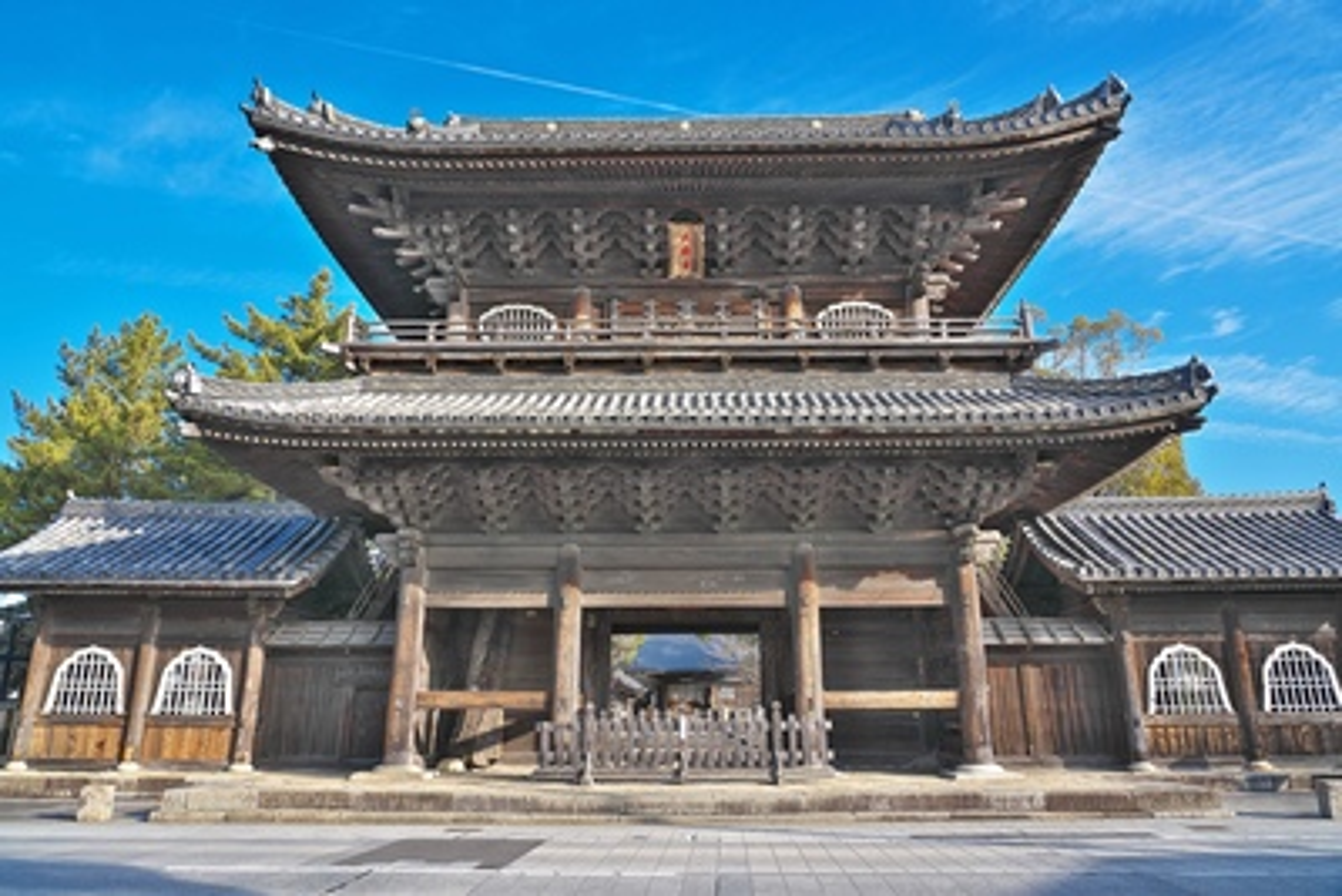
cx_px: 671
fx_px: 895
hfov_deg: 73.7
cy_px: 448
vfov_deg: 53.2
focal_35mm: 24
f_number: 10
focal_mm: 24
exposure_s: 1/80
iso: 100
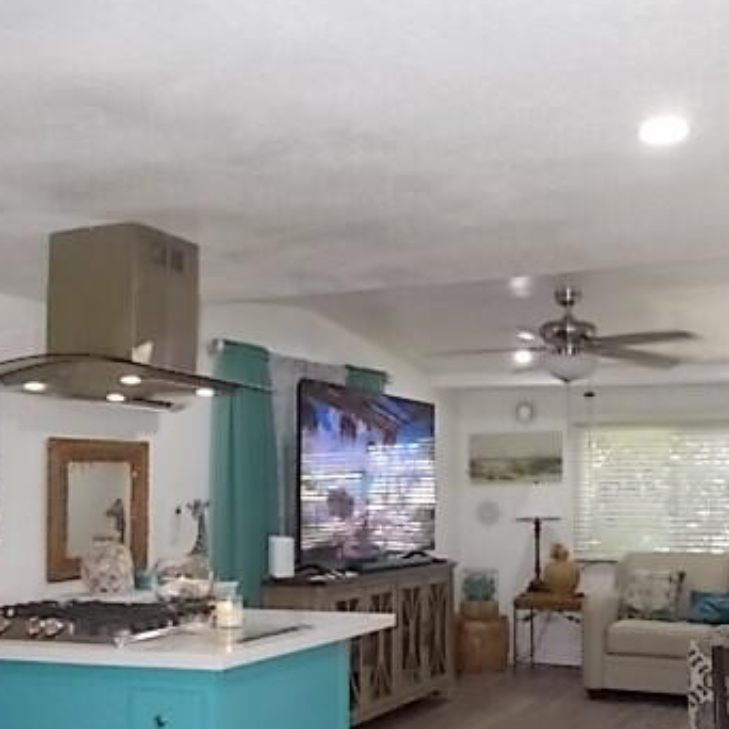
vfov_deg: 39.0
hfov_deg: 38.8
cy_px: 448
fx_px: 1025
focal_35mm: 43
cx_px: 482
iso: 220
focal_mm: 4.6
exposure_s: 1/25
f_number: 3.2
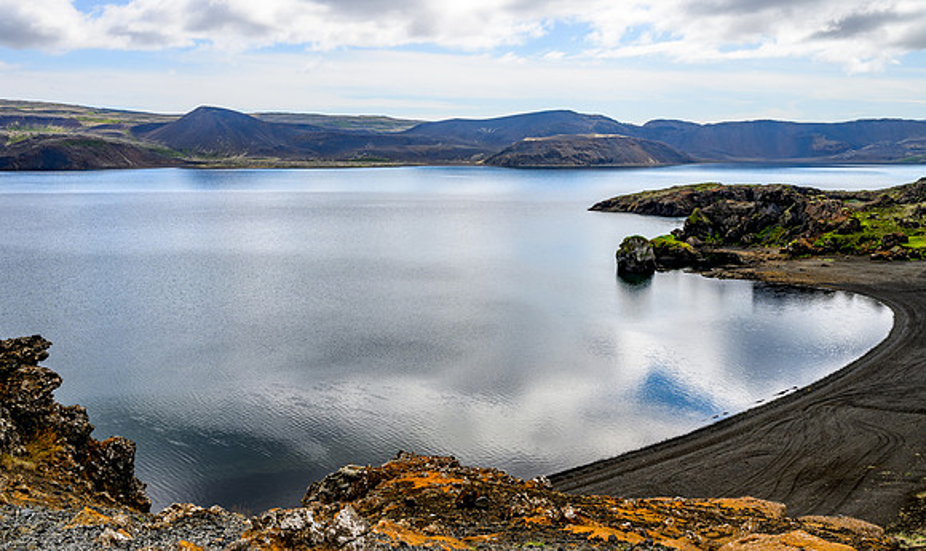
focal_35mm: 40
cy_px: 284
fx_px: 992
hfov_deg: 50.1
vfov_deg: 31.0
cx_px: 455
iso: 160
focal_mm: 37
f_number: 11
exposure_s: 1/60
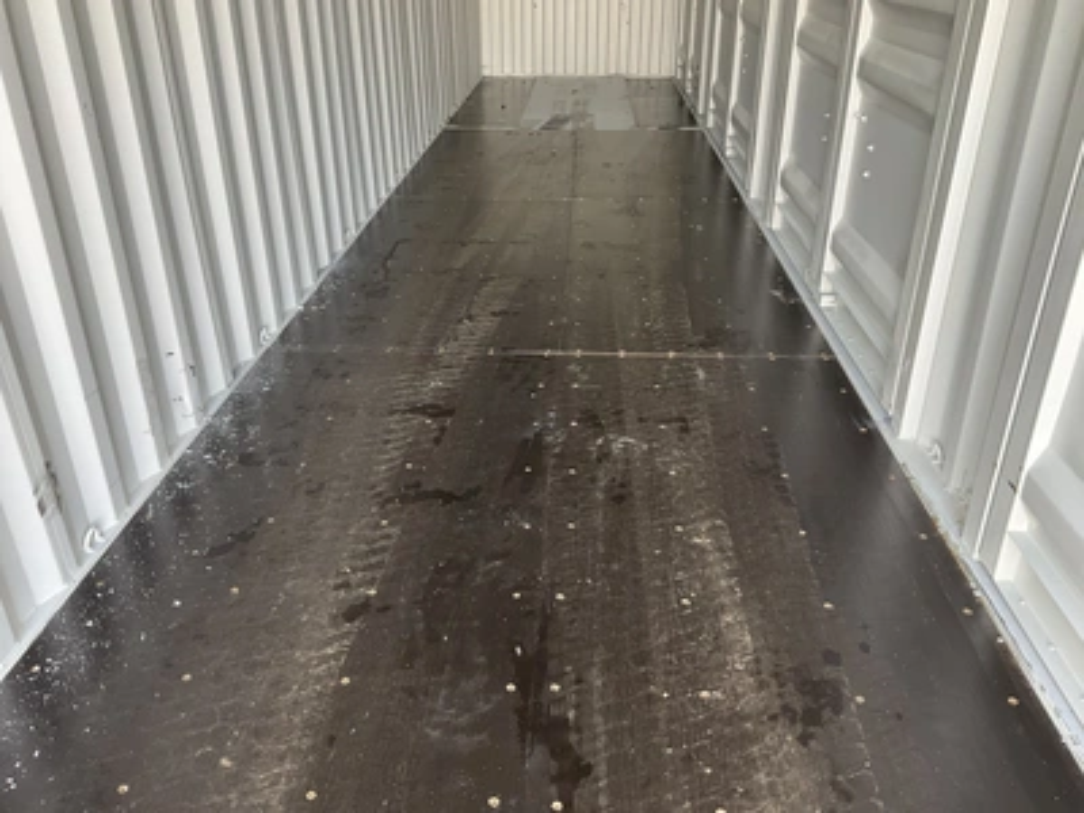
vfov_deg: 48.2
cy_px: 406
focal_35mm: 29
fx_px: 908
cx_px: 542
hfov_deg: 61.7
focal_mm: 3
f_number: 1.8
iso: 64
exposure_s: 1/93
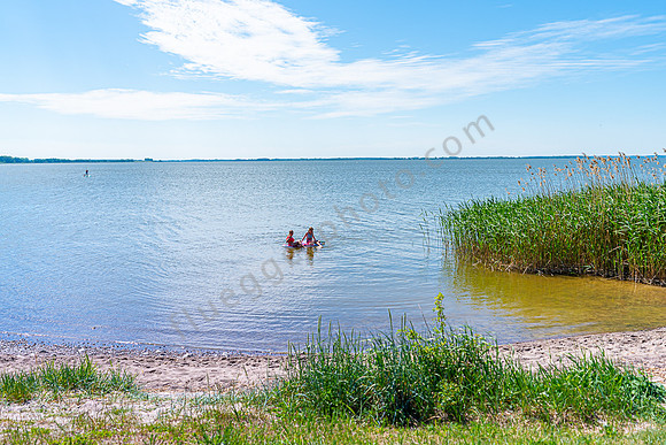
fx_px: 648
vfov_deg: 37.9
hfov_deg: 54.4
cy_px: 222
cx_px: 333
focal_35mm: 35
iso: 100
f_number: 2.8
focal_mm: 35
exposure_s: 1/2000
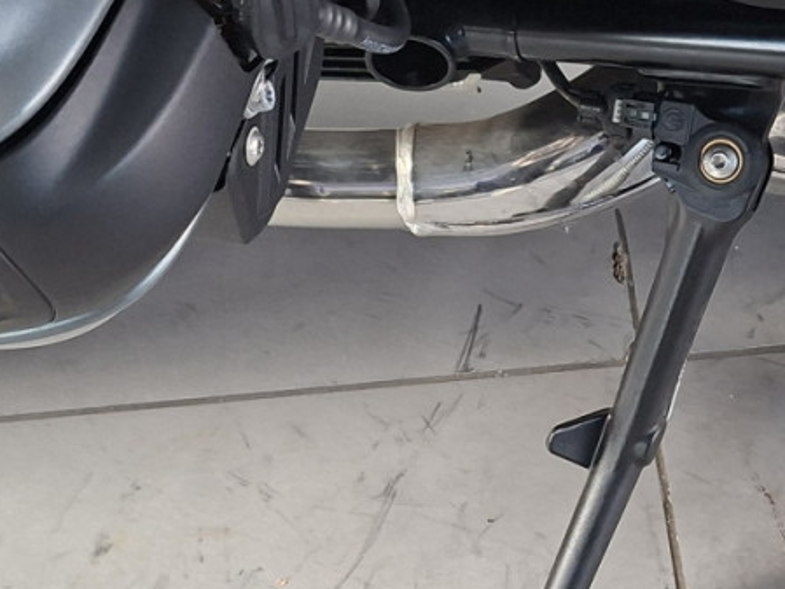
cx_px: 617
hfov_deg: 23.5
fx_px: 1860
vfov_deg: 18.0
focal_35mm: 82
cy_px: 206
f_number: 1.8
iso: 250
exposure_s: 1/120
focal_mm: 5.54
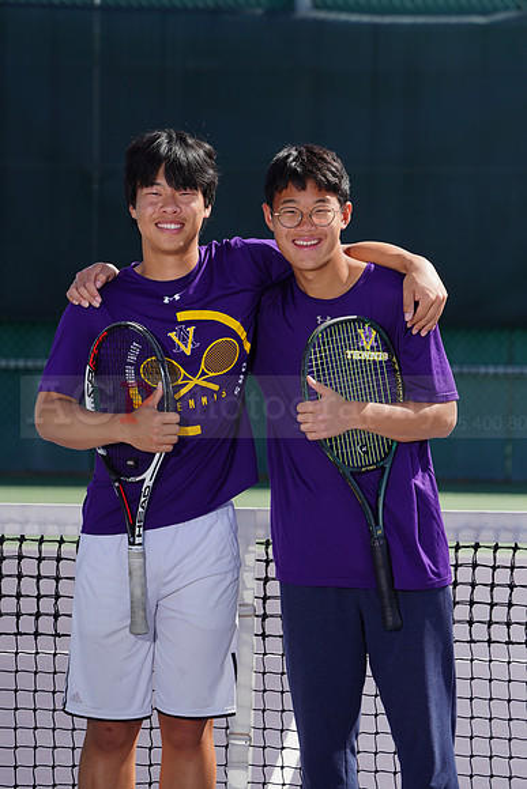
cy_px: 394
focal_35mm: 241
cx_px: 264
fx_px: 5288
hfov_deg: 5.7
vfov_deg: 8.5
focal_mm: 241
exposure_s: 1/250
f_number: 9
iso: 100
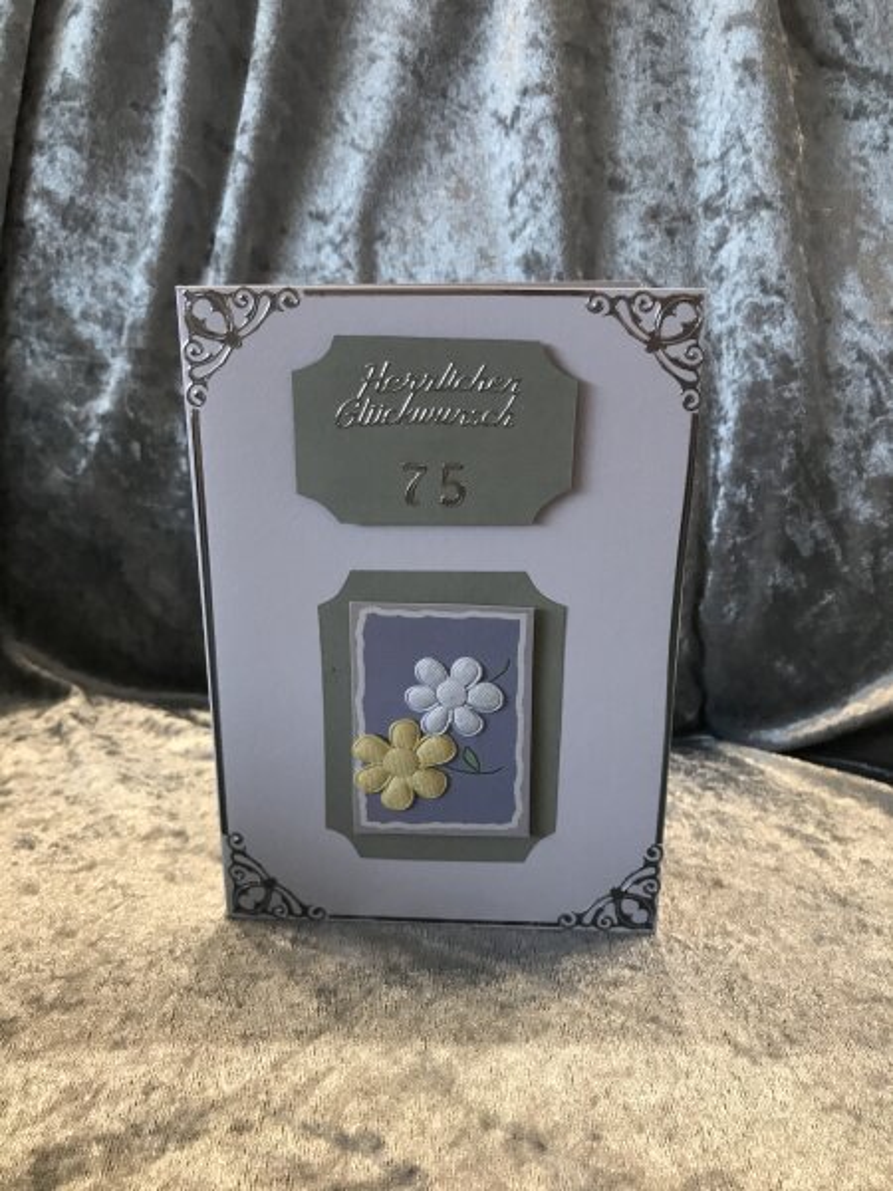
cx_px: 446
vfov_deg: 63.4
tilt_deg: -21.5
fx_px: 963
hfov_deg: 49.7
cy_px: 596
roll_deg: -0.8
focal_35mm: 28
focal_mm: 3.99
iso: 40
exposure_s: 1/20
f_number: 1.8
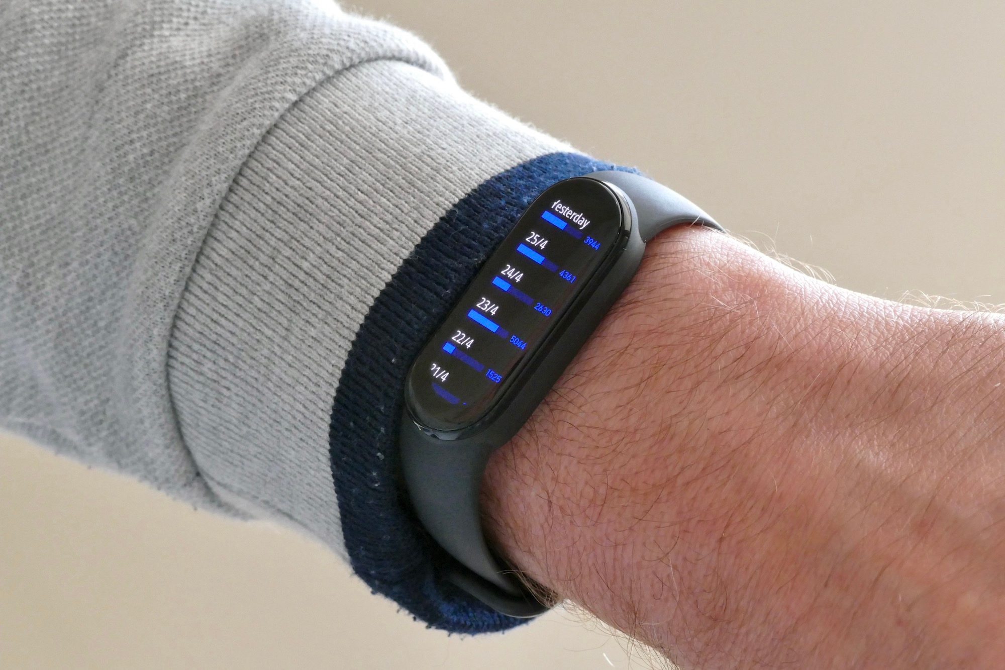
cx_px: 502
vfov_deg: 8.1
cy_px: 335
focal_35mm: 170
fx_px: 4745
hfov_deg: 12.1
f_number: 8
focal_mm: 61.93
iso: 1600
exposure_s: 1/60
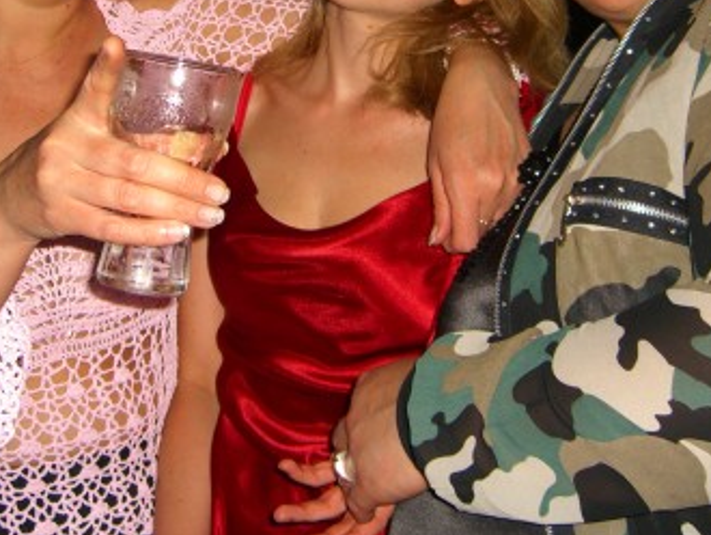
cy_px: 76
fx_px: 1418
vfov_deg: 21.0
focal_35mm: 69
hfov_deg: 28.1
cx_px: 321
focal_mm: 7.9
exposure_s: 1/60
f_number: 2.8
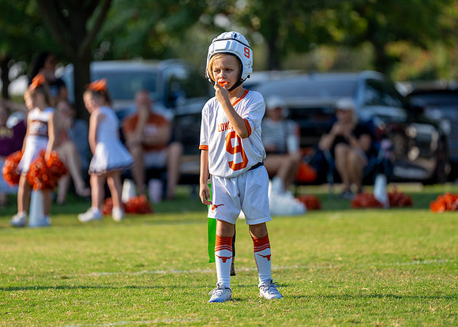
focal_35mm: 262
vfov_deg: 5.5
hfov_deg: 7.7
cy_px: 148
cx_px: 226
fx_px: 3402
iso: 250
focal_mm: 200
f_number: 2.8
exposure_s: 1/2000
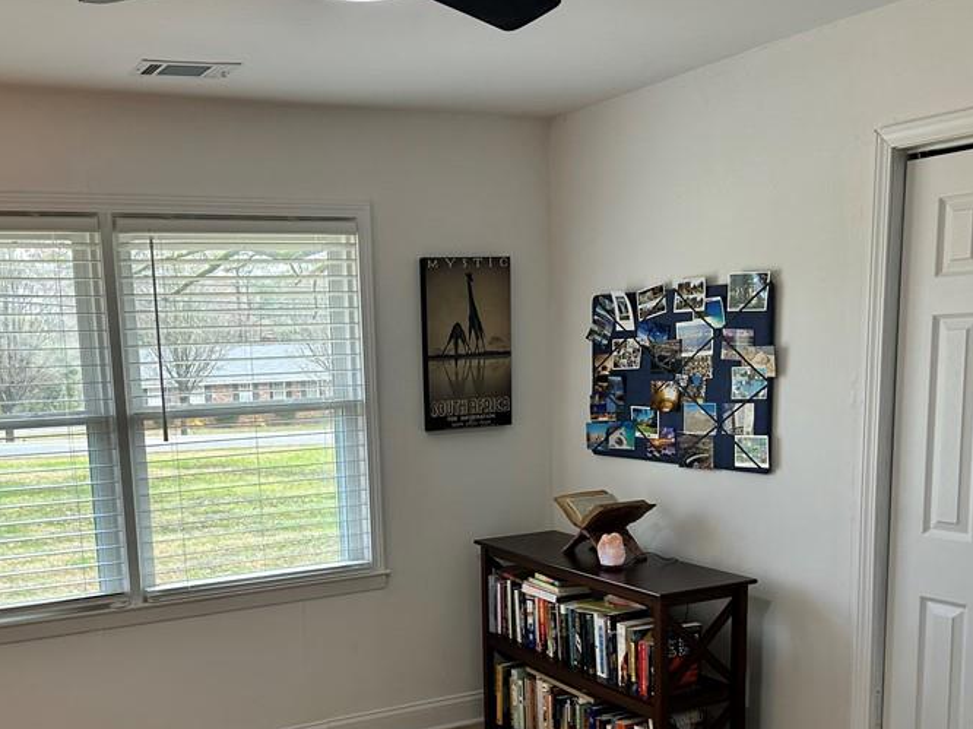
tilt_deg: -8.4
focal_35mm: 40
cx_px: 370
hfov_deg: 46.4
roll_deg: +3.0
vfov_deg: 35.3
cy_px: 532
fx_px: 1124
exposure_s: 1/120
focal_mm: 5.7
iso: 64
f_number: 1.5
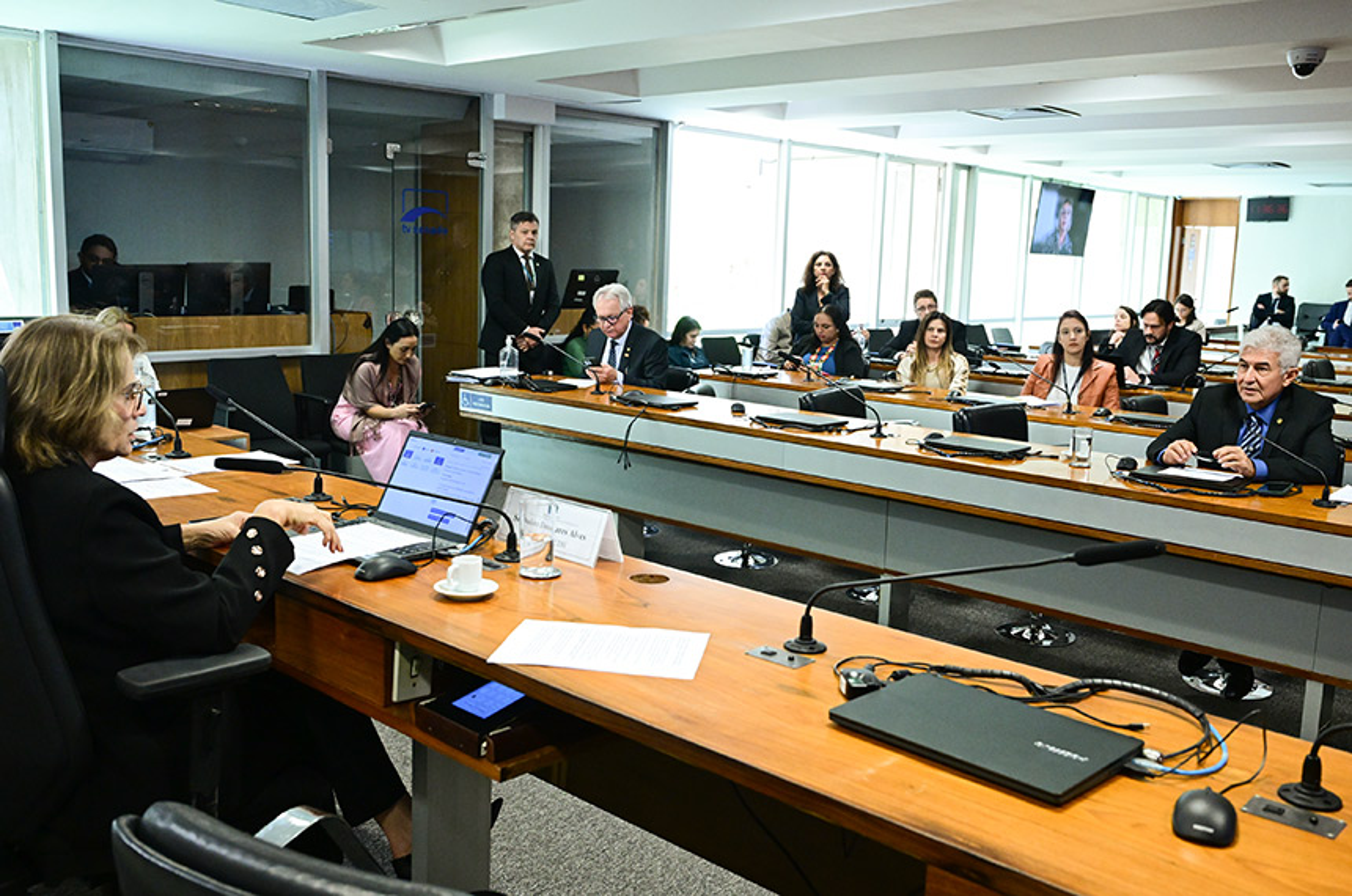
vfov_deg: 44.1
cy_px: 448
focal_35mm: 30
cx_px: 676
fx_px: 1106
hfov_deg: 62.9
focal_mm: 29.5
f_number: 5
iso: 4000
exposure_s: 1/200
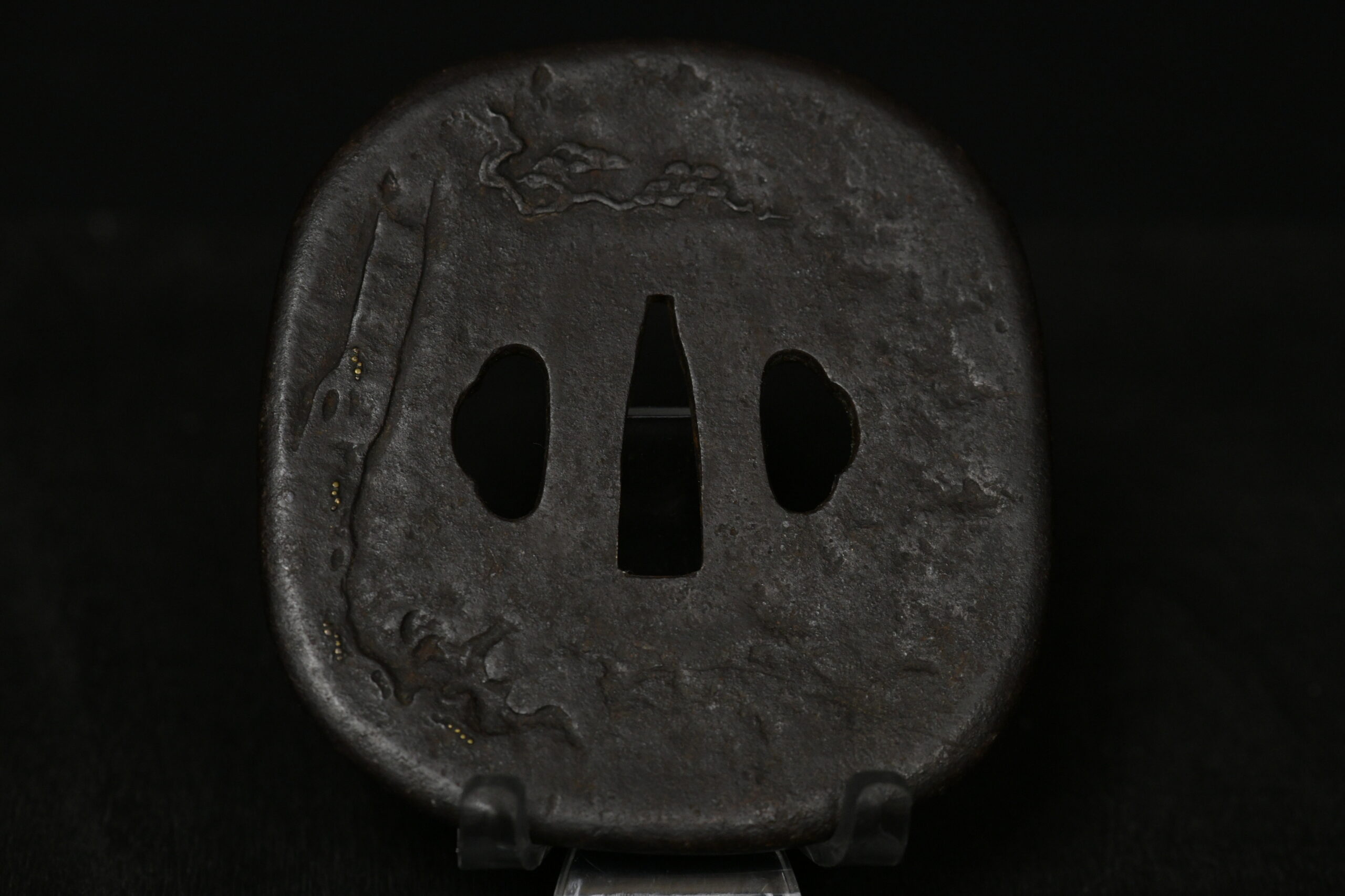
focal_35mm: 105
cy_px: 448
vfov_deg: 13.0
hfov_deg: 19.5
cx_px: 672
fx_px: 3923
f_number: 9
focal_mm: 105
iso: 2800
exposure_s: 1/125
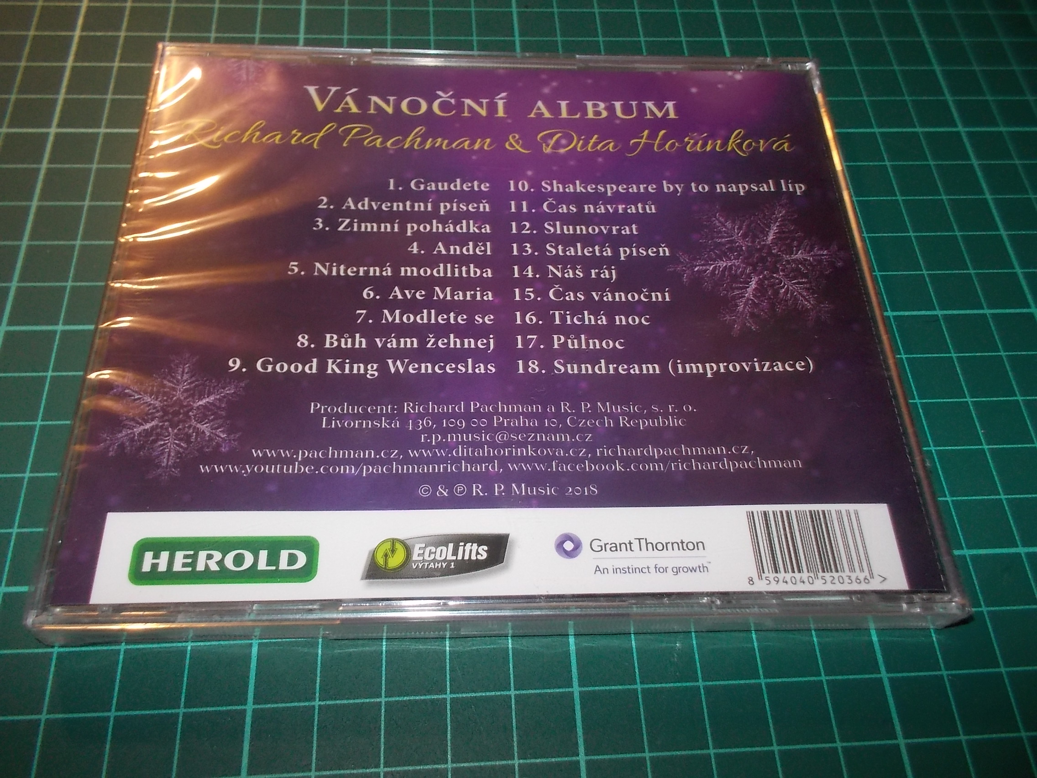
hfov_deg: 61.7
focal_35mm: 29
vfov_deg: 48.2
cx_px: 518
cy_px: 389
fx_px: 869
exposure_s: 1/30
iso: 200
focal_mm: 4.1
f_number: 3.3
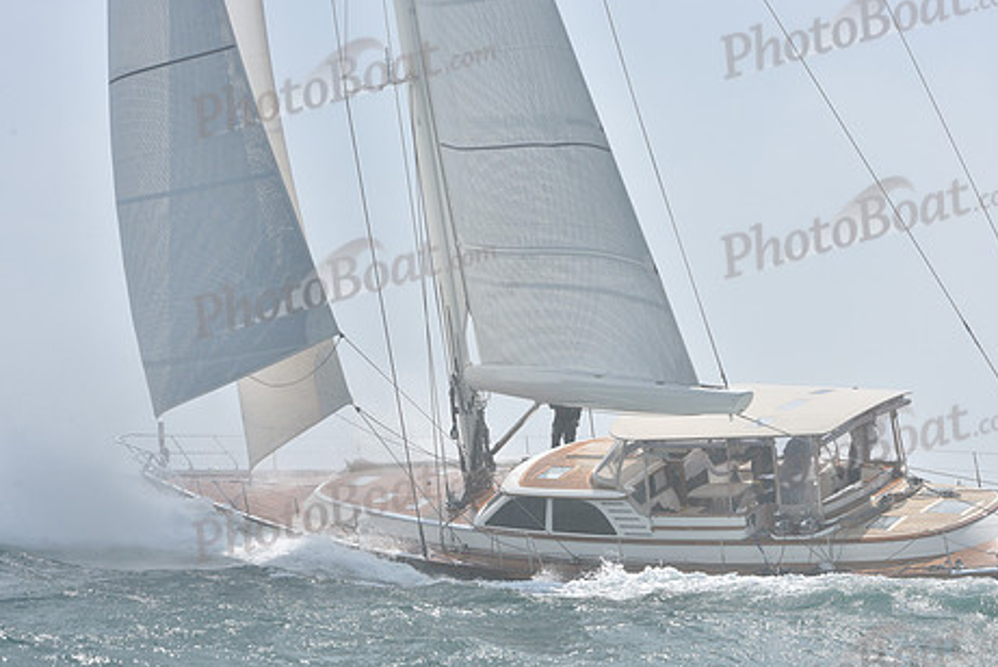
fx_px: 2441
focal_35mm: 88
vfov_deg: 15.6
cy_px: 365
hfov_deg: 23.1
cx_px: 610
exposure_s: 1/800
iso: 320
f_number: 13
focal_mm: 70
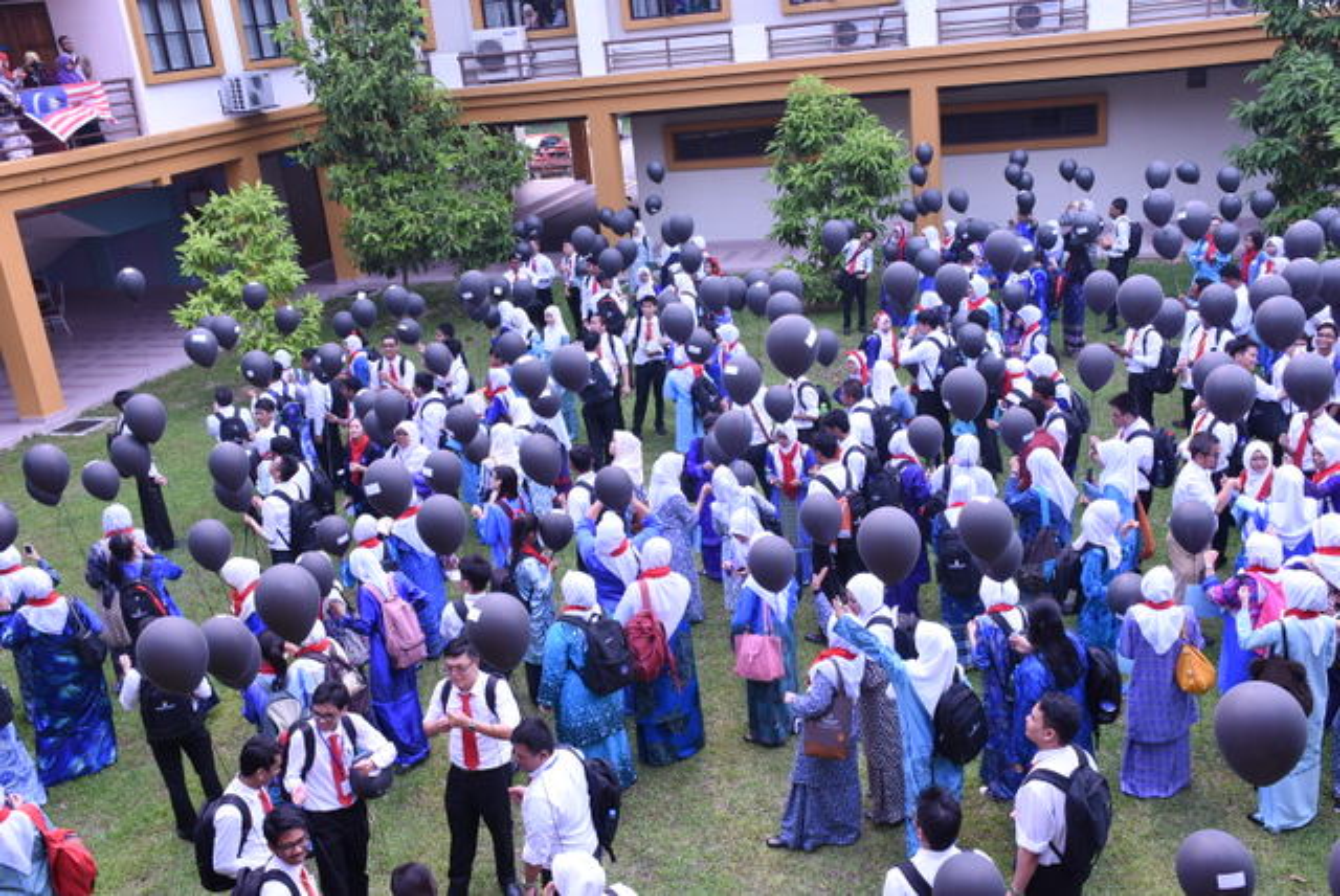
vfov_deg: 38.4
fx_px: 1285
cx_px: 670
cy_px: 448
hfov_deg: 55.1
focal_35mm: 34
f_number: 13
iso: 400
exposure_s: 1/100
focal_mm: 23
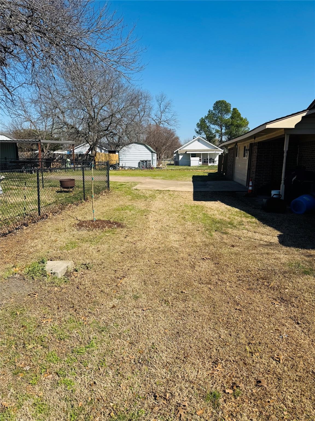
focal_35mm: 24
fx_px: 291
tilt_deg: -10.4
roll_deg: -1.1
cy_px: 210
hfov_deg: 56.8
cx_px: 158
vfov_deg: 71.6
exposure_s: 1/4950
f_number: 1.78
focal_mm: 6.76
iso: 80
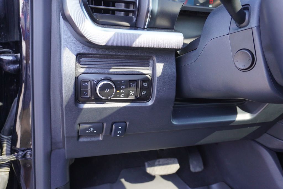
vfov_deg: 43.7
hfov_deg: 61.9
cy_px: 94
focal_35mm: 30
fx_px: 236
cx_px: 142
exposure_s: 1/160
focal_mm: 20
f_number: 4
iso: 640
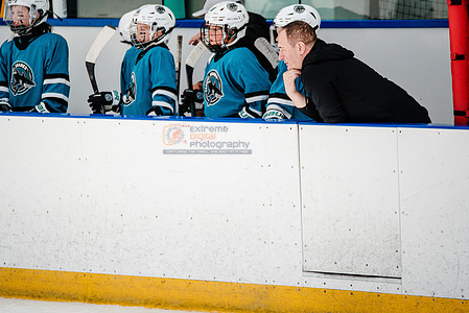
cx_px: 208
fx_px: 4615
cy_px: 138
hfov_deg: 5.8
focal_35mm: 354
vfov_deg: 3.9
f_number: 3.2
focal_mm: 274
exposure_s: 1/3200
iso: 1250
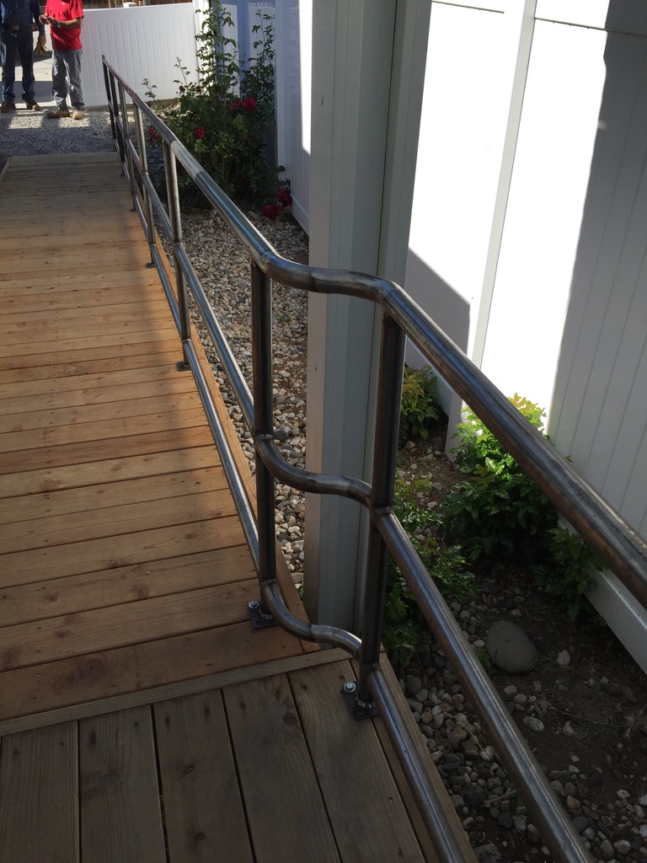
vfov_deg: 61.7
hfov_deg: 48.2
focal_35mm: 29
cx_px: 324
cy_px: 432
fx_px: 723
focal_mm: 4.15
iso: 32
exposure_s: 1/1721
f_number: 2.2
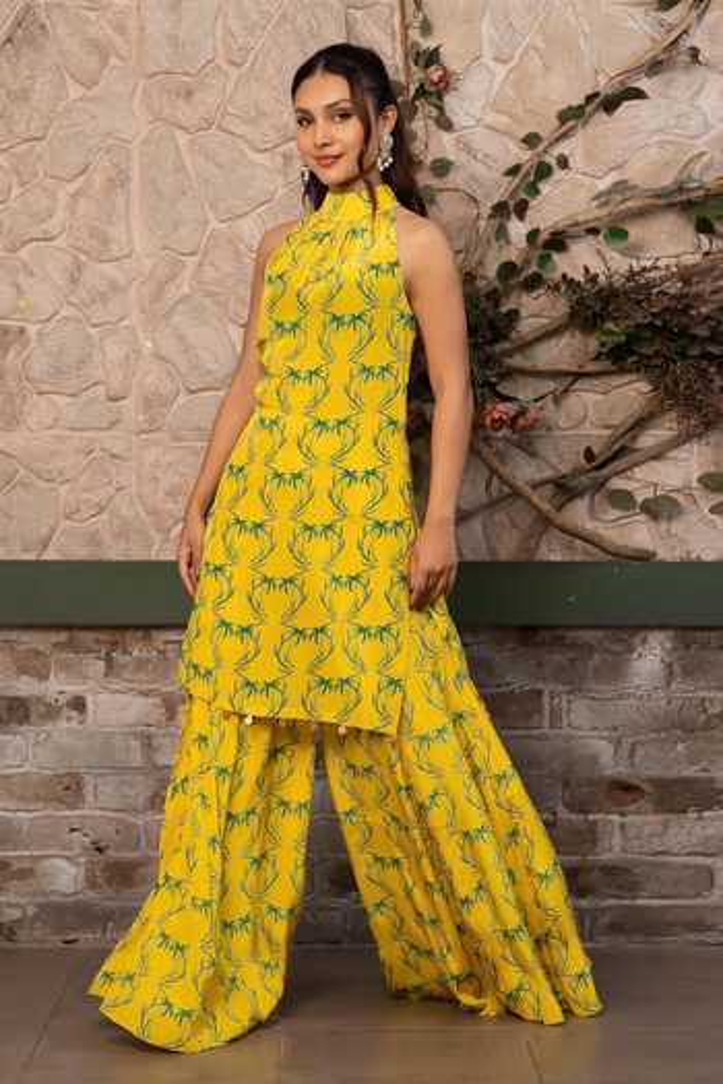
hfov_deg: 19.5
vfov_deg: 28.8
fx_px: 2109
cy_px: 542
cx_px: 362
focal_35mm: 70
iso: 320
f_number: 5.6
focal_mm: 70
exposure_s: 1/160
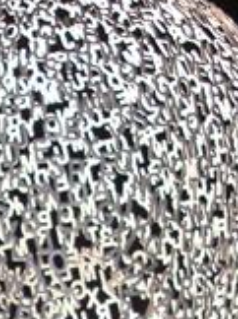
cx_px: -104
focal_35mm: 171
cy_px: 488
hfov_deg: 8.5
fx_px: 1572
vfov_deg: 11.1
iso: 200
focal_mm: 6.3
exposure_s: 1/60
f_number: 2.8
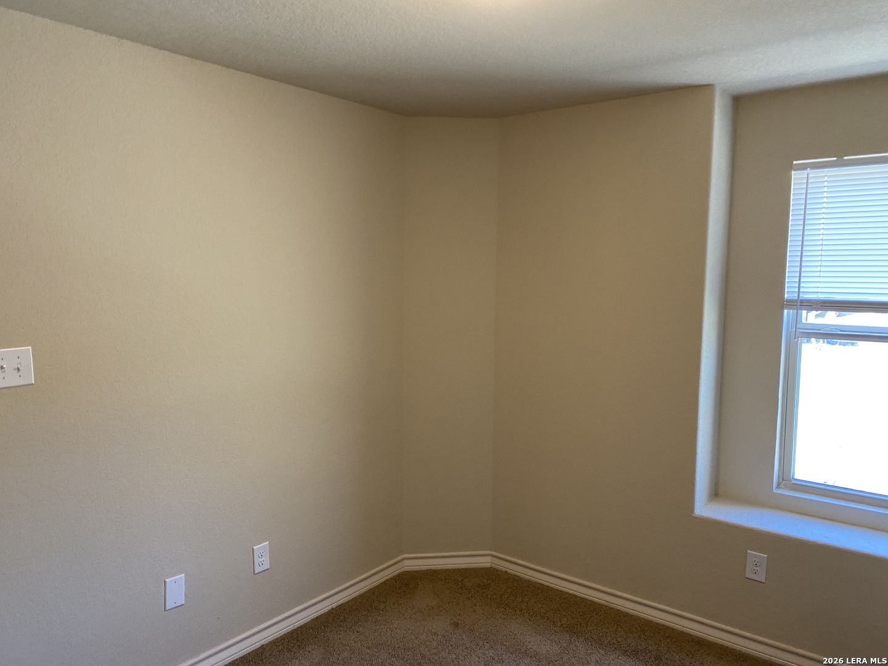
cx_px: 444
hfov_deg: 67.3
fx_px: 667
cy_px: 333
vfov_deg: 53.1
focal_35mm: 26
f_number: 1.8
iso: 125
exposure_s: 1/60
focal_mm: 4.25
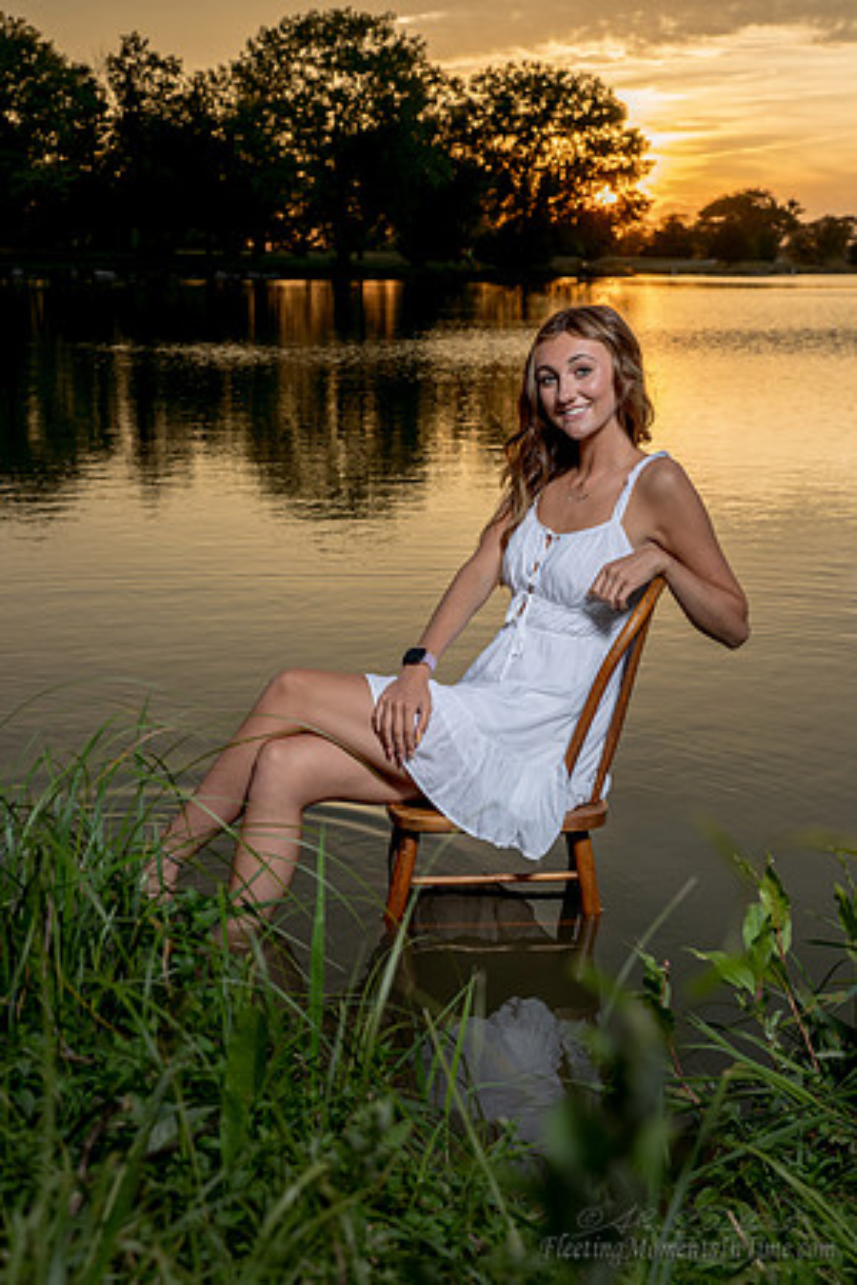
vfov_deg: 54.4
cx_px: 428
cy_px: 642
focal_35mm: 35
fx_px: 1250
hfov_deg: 37.9
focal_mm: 35
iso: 100
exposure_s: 1/160
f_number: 5.6
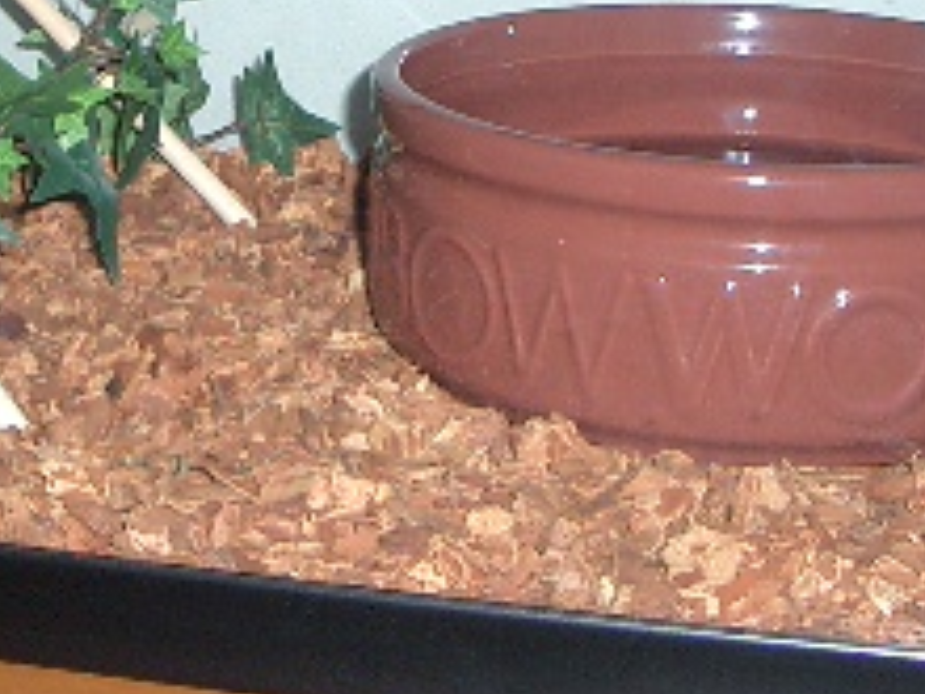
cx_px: 265
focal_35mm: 102
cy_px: -21
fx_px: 2726
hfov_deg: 19.2
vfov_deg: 14.3
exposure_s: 1/40
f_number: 2.6
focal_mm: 5.8
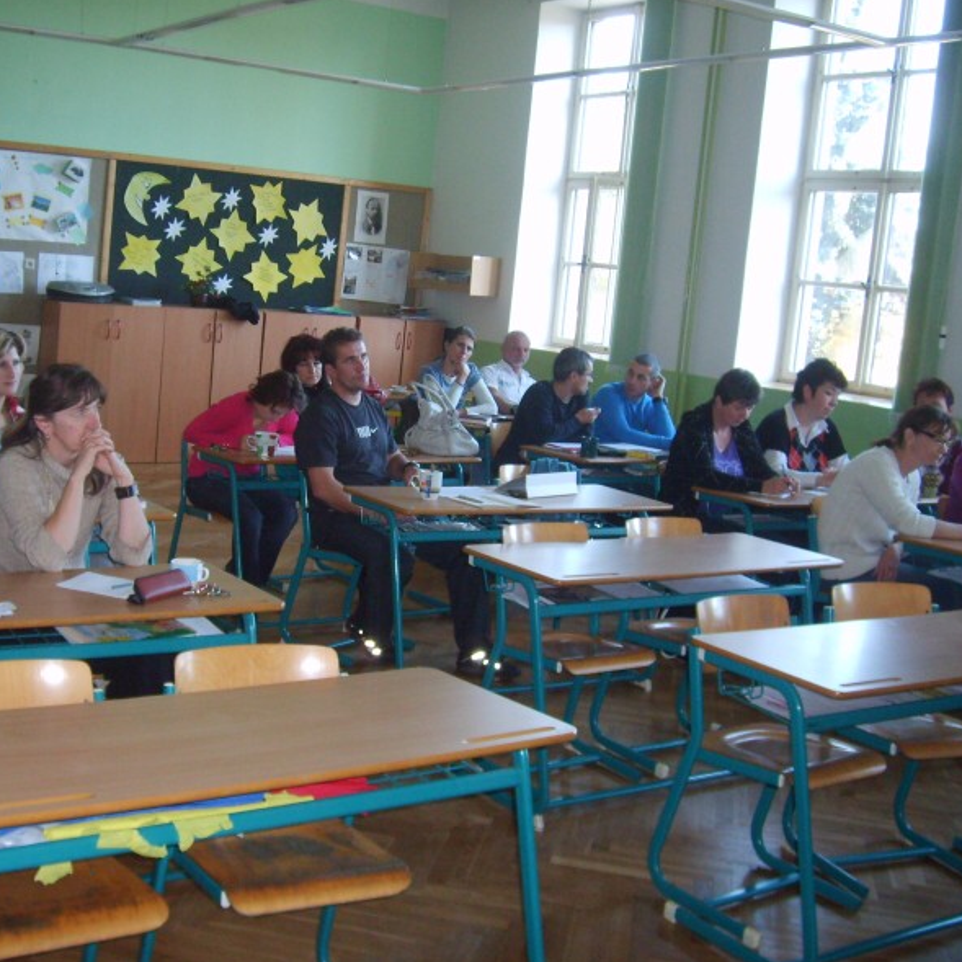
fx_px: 1321
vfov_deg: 40.0
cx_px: 351
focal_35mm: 42
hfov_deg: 39.7
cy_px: 480
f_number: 2.8
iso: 166
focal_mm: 5.8
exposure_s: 1/45
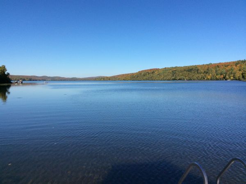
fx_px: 234
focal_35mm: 33
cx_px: 123
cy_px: 92
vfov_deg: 42.8
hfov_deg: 55.4
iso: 32
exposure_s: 1/1733
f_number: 2.4
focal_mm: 3.3
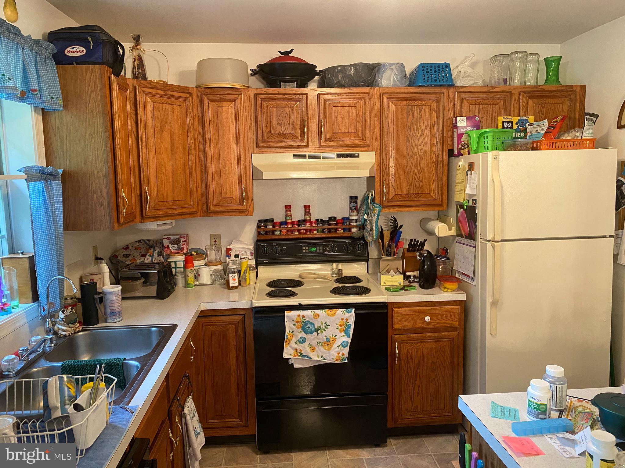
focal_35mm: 26
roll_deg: +1.1
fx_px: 469
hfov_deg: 67.3
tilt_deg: -7.8
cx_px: 312
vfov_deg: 53.1
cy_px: 234
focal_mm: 4.25
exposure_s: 1/60
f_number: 1.8
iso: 400
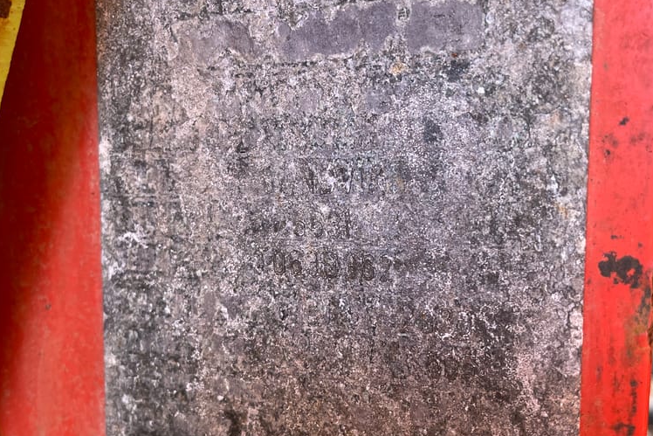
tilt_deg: -5.4
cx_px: 331
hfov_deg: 51.9
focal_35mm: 37
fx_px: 671
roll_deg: -1.3
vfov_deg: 35.8
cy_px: 263
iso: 80
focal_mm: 4.2
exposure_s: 1/121
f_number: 1.6
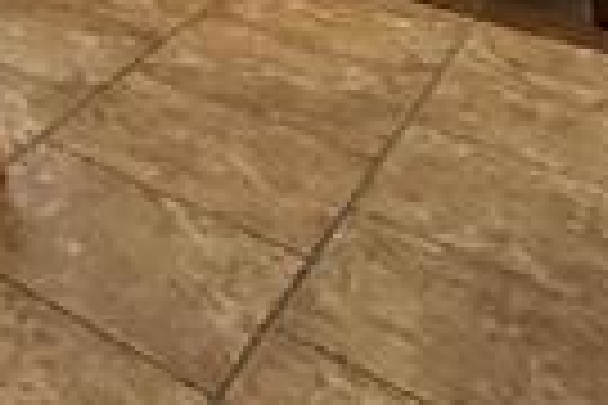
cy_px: -495
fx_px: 963
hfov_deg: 21.3
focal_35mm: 57
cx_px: -513
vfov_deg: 15.9
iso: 6400
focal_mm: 12
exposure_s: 1/5
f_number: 11
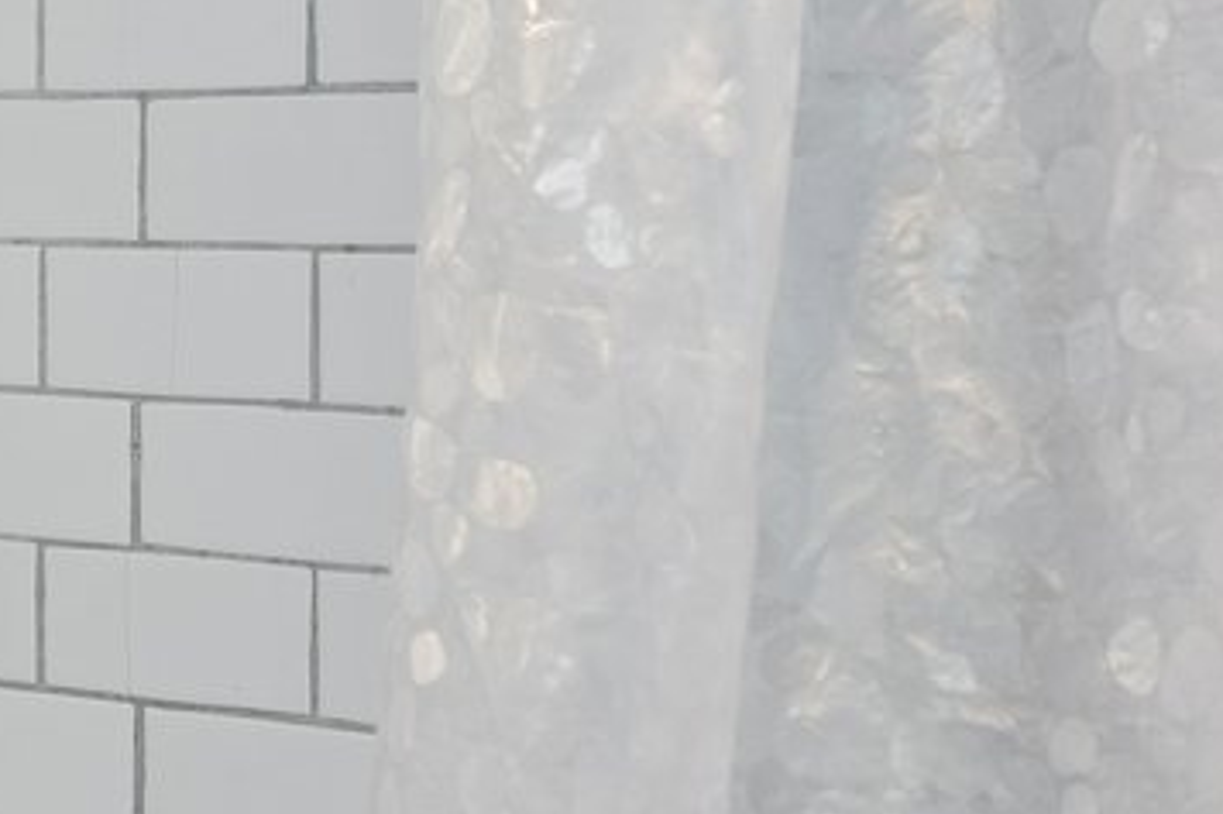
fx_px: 3124
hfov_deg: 19.3
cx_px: -629
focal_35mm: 92
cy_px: 194
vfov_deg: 14.8
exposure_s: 1/1.25
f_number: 8
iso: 200
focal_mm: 16
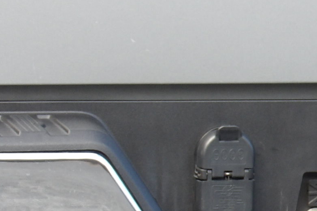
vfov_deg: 2.0
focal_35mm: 682
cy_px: 207
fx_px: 6005
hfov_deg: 3.0
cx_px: 447
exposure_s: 1/100
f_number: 4.5
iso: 129
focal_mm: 35.6
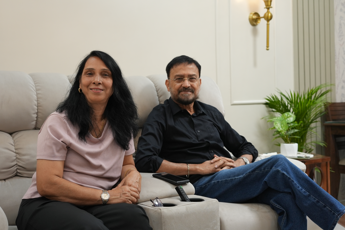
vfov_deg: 27.0
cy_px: 115
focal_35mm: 50
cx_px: 172
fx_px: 479
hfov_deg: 39.6
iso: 1000
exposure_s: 1/160
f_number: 4
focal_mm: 50
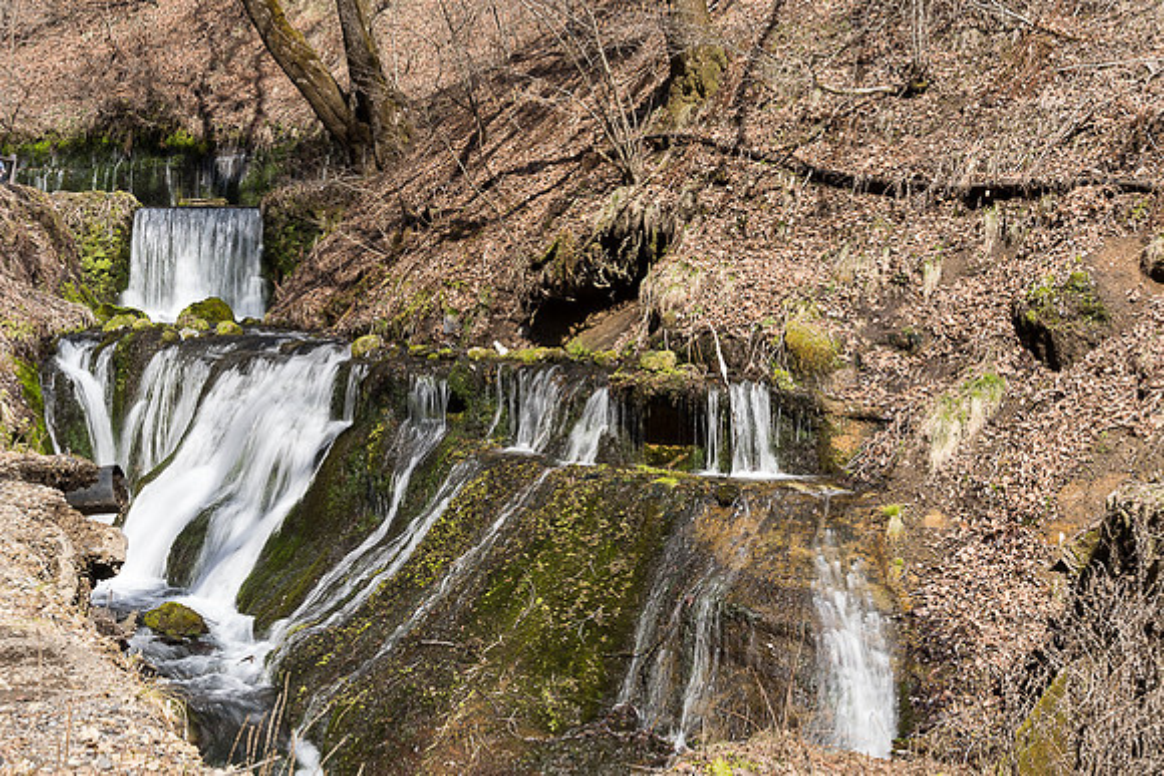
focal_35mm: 57
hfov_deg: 35.0
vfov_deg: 23.8
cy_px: 388
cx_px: 582
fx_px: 1843
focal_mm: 57
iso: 50
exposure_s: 1/10
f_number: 20
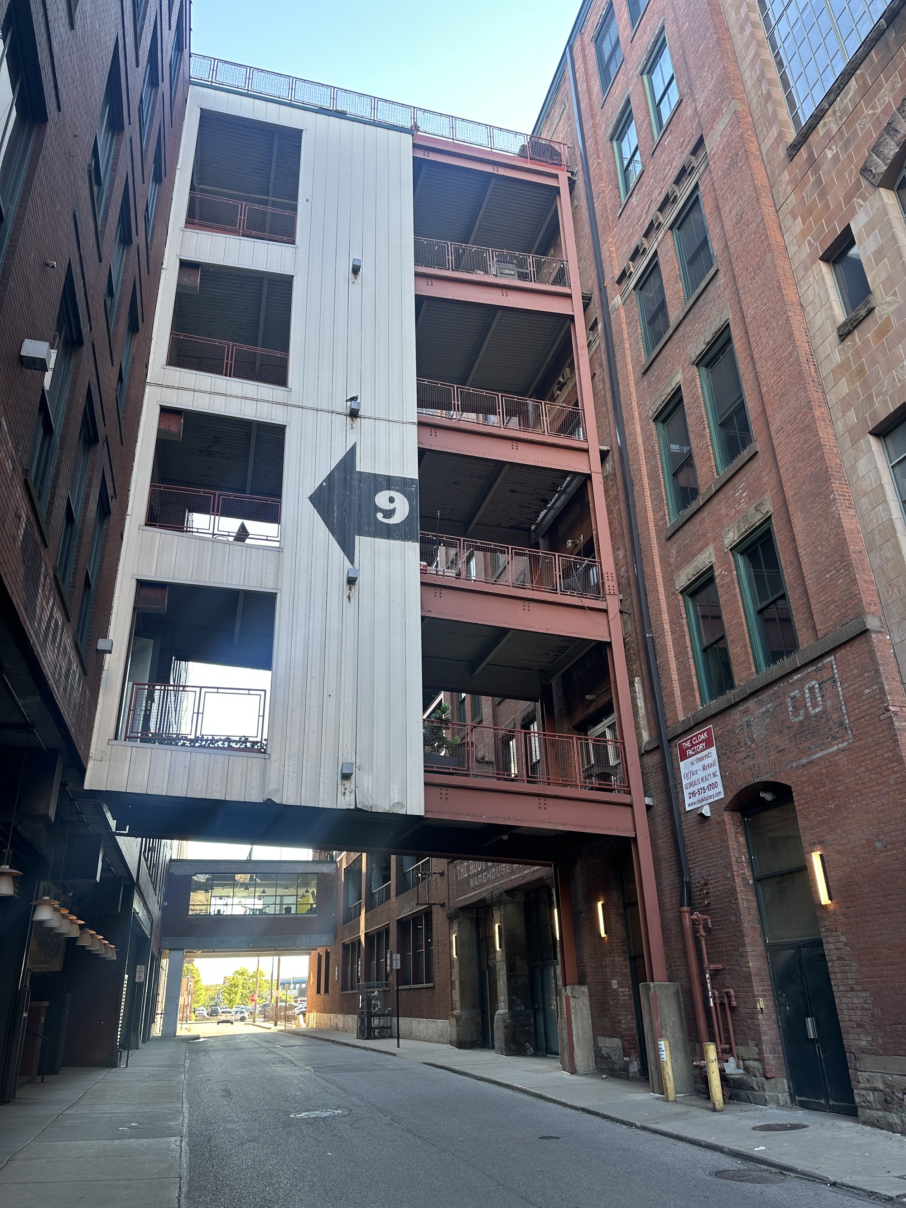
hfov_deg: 56.8
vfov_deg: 71.6
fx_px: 838
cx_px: 453
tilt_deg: +25.1
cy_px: 604
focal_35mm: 24
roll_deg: -0.1
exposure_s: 1/153
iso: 64
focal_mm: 6.86
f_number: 1.78
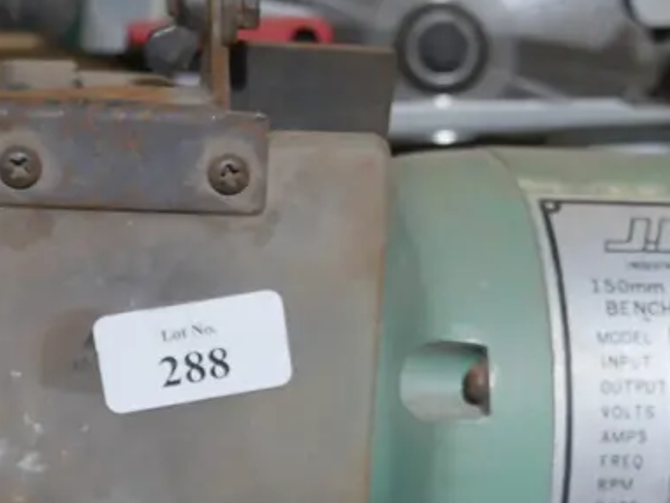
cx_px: 670
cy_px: 517
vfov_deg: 14.3
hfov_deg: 18.7
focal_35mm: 102
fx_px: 1975
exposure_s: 1/60
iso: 640
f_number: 4.1
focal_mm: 19
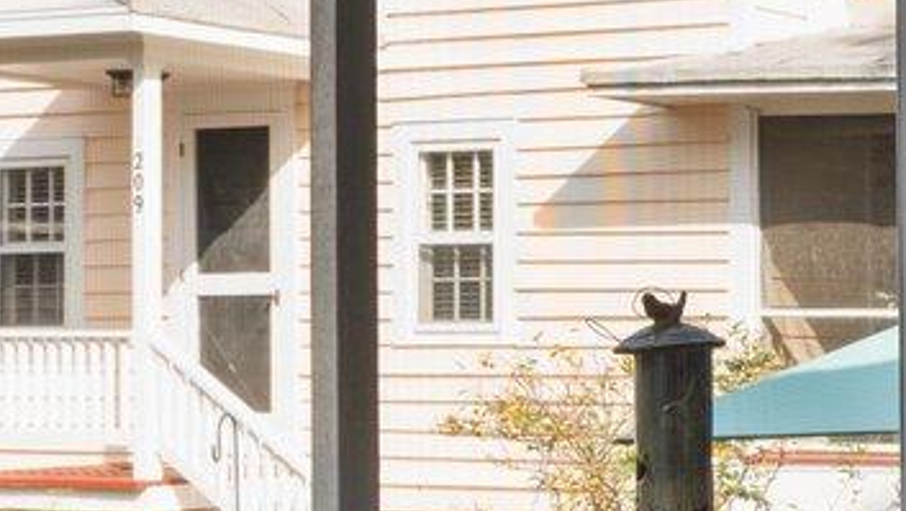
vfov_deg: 14.2
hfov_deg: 19.1
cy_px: 214
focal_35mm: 85
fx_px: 2043
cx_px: 1622
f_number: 9
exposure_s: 1/200
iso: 400
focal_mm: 14
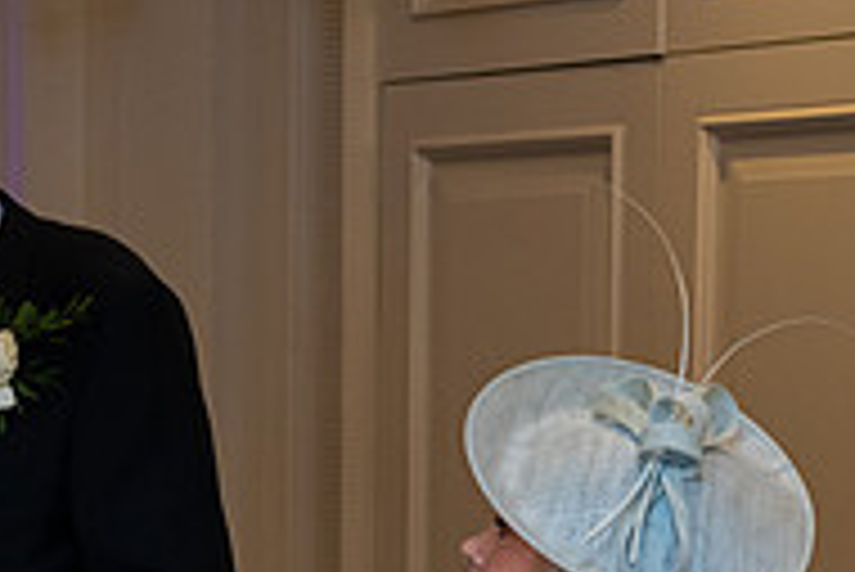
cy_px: 606
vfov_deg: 7.5
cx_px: 621
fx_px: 4349
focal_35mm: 183
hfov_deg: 11.2
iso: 800
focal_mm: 60
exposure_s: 1/160
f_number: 3.5
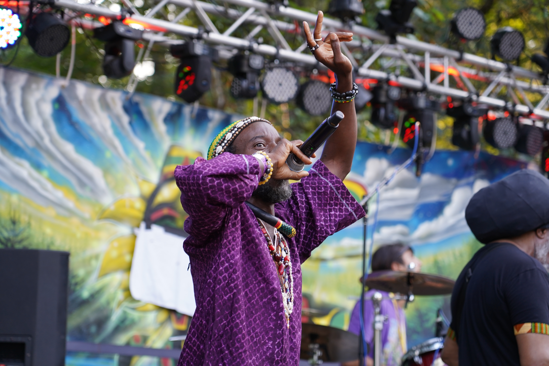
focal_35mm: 105
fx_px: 1601
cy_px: 183
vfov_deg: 13.0
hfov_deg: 19.5
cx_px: 274
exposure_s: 1/160
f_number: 4
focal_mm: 105
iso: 500
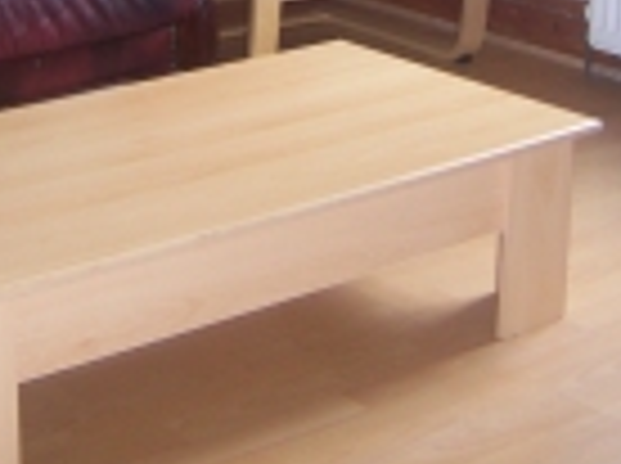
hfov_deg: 20.8
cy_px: -108
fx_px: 1683
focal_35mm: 94
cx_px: 180
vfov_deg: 15.1
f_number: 2.8
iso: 125
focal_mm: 6
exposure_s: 1/60
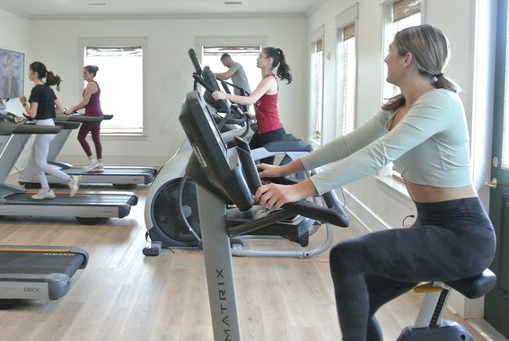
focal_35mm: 42
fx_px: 595
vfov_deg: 32.0
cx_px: 203
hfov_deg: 46.1
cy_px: 144
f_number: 3.8
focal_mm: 12.7
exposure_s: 1/60
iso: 560
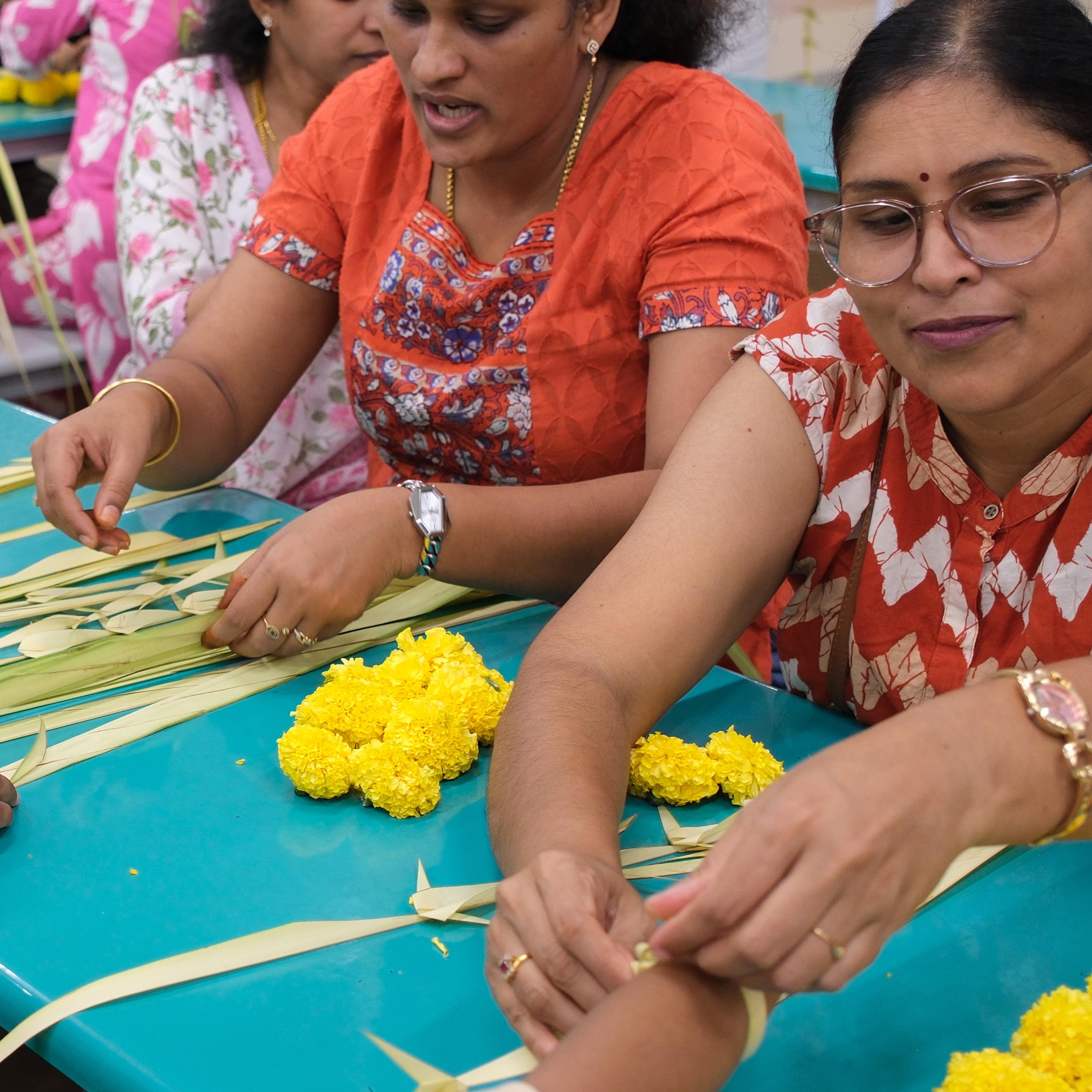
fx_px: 2284
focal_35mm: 64
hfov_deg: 26.3
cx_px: 205
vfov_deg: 26.9
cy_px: 600
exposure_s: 1/100
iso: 1000
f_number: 2.8
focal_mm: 22.4
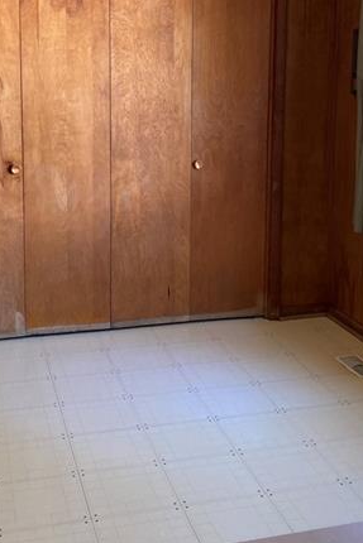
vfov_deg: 37.8
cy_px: 181
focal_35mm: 52
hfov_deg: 26.0
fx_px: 786
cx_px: 196
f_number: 1.8
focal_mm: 3.99
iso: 64
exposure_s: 1/60
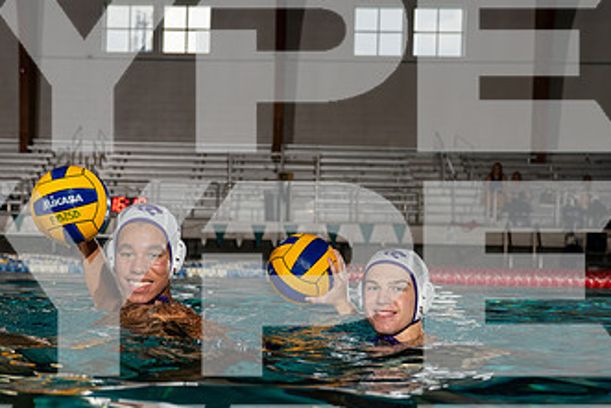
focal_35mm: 77
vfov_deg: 17.7
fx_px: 1307
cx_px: 166
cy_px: 280
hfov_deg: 26.0
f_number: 4
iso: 100
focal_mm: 44
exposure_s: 1/250
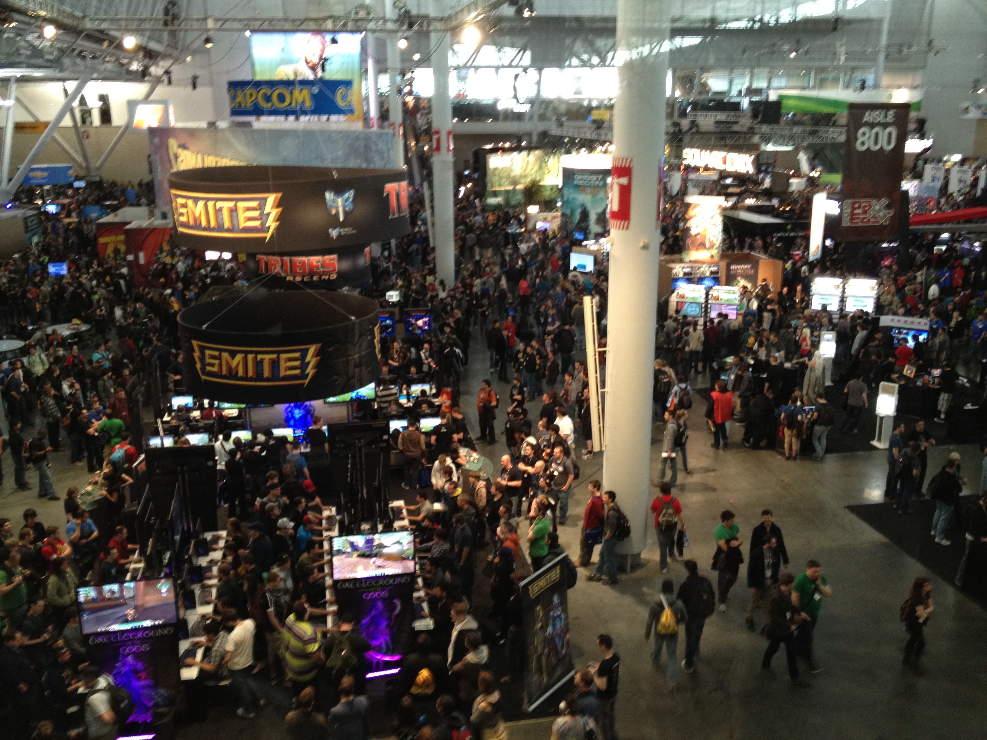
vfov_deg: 40.7
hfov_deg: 52.6
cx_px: 494
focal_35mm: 35
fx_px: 998
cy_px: 370
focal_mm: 4.28
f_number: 2.4
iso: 200
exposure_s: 1/20
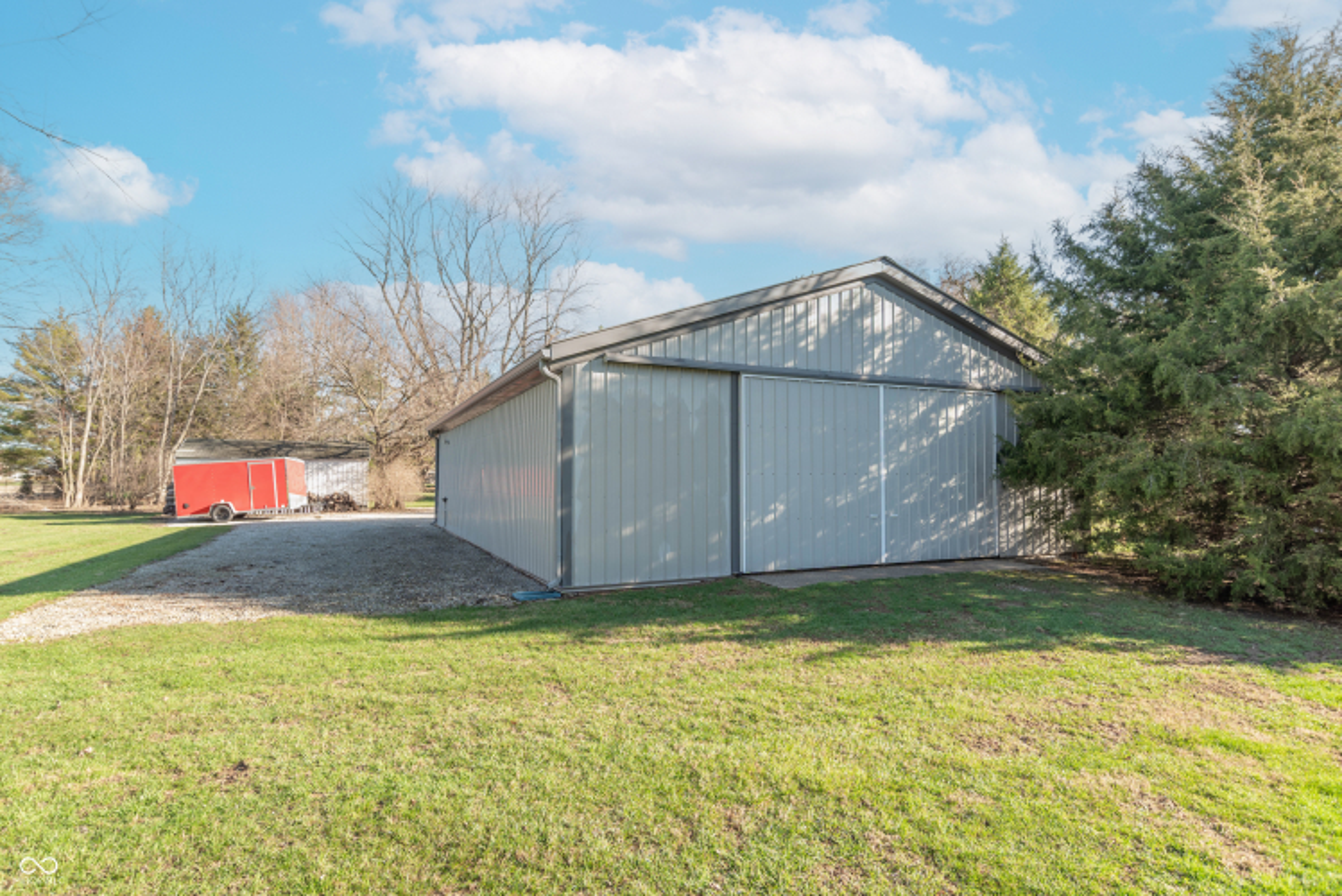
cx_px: 671
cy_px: 448
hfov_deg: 90.0
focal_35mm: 18
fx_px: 671
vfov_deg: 67.4
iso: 50
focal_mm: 18
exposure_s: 1/50
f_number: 7.1
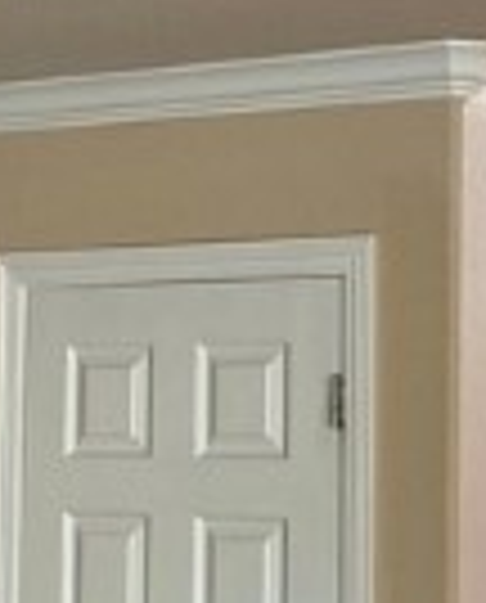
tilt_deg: +6.4
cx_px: 81
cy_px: 230
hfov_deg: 10.7
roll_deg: -1.1
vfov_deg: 13.2
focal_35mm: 145
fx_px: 2595
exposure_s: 1/115
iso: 125
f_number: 1.6
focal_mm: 4.2
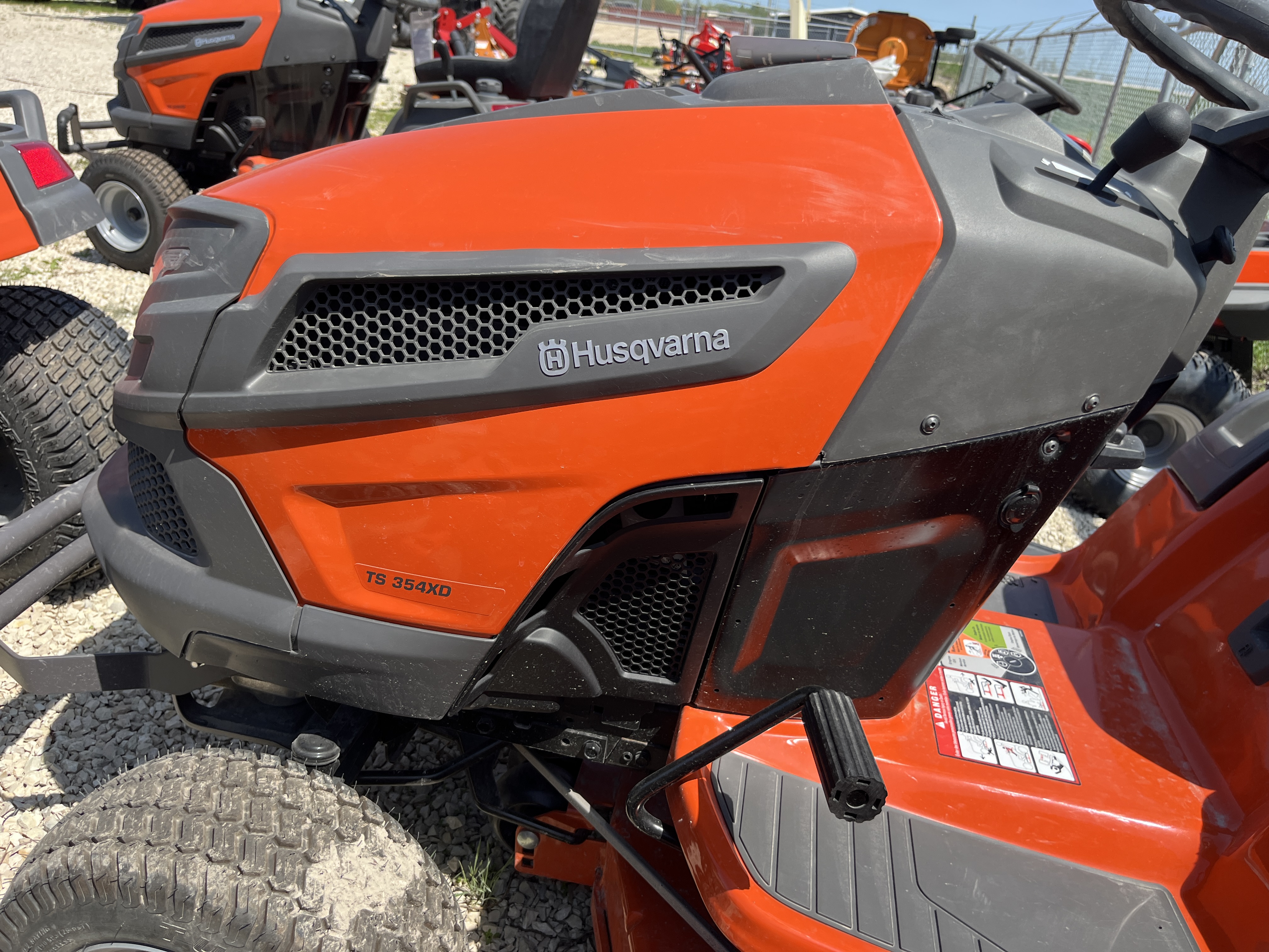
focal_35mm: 26
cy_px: 476
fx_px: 953
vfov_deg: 53.1
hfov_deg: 67.3
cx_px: 634
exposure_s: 1/2024
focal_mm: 5.1
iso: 50
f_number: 1.6
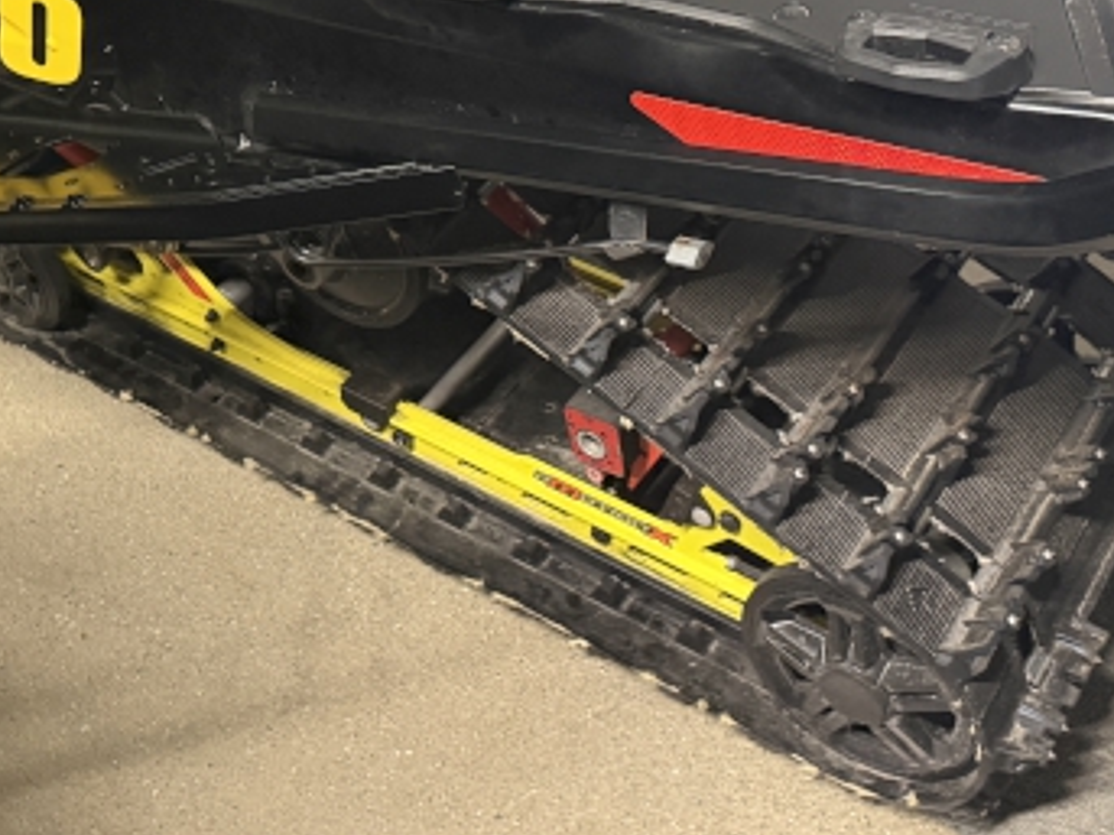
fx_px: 1802
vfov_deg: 25.4
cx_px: 383
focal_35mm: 56
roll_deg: +7.5
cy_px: 104
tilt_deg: -37.7
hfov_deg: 34.1
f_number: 1.78
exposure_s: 1/60
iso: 640
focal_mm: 6.76
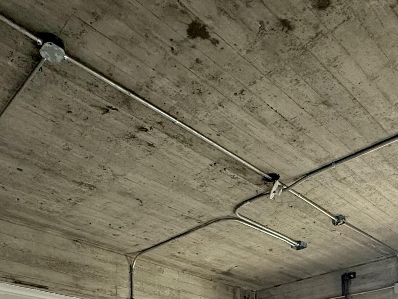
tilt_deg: +1.8
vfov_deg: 29.7
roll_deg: -0.1
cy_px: 395
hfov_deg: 48.8
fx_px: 437
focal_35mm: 38
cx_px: 169
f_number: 2.2
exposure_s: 1/99
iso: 125
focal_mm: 2.22
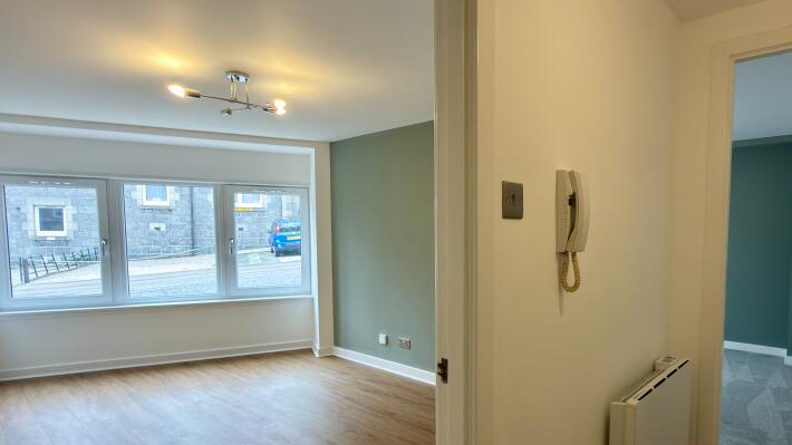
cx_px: 463
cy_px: 262
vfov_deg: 51.2
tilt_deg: -5.0
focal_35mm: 22
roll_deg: +0.4
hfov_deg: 80.5
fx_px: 462
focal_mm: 2.22
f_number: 2.2
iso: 40
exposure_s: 1/33
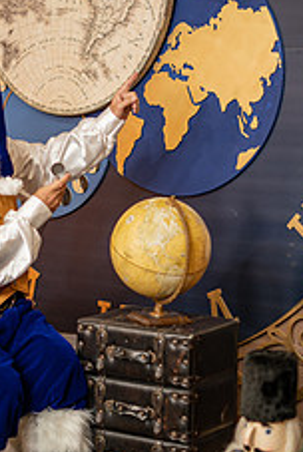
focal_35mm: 99
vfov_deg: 20.6
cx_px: 138
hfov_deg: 13.9
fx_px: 1246
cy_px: 211
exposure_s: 1/80
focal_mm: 50
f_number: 1.8
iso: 320
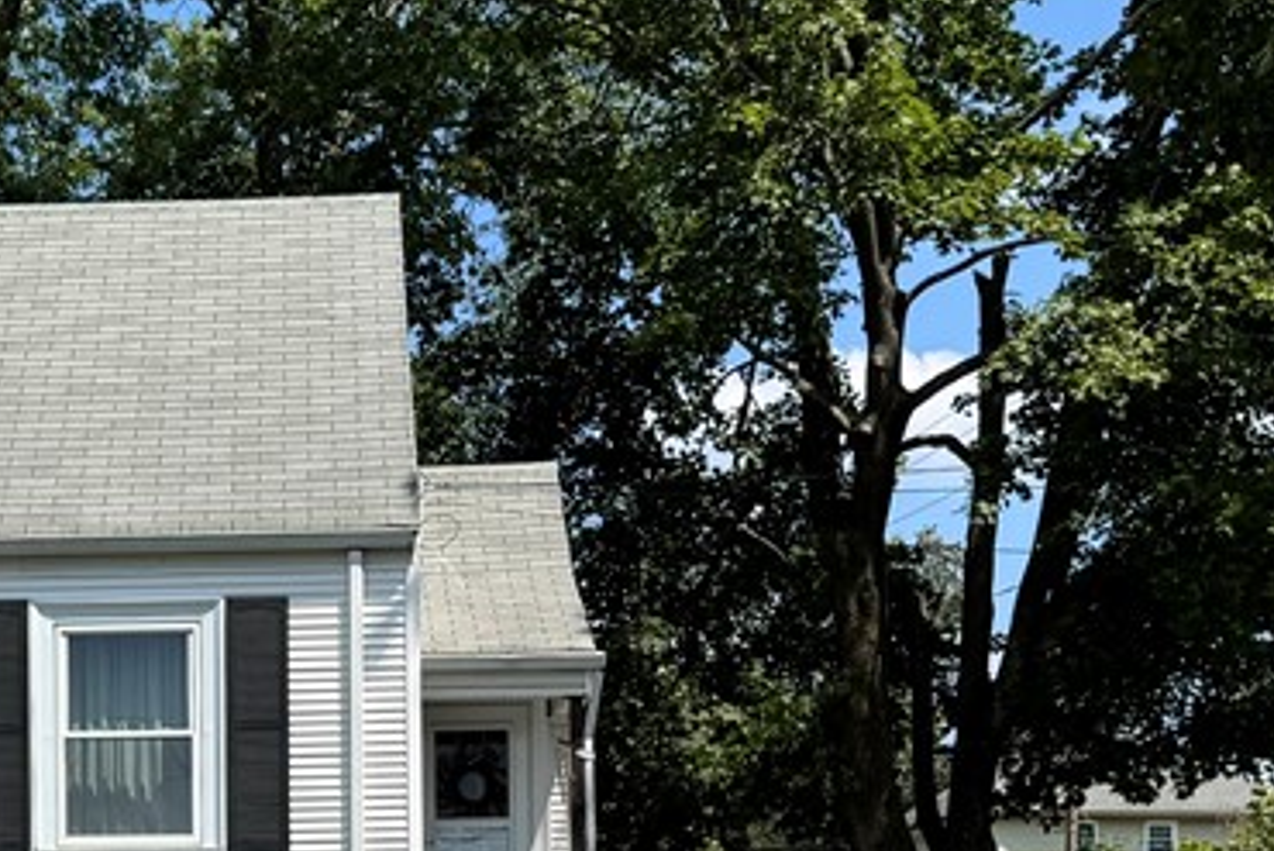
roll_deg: -1.7
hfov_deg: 27.5
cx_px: -3
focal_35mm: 69
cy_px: 713
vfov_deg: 19.5
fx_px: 2443
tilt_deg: +2.1
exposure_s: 1/4608
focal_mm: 6.76
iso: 80
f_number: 1.78
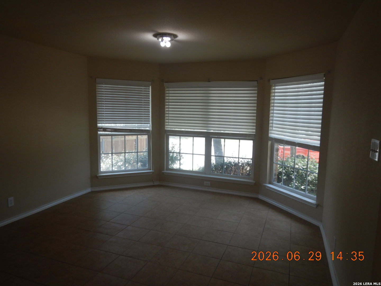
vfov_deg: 56.8
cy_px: 143
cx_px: 190
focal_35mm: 24
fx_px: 264
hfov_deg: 71.6
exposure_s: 1/100
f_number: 2.8
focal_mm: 4.3
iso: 125
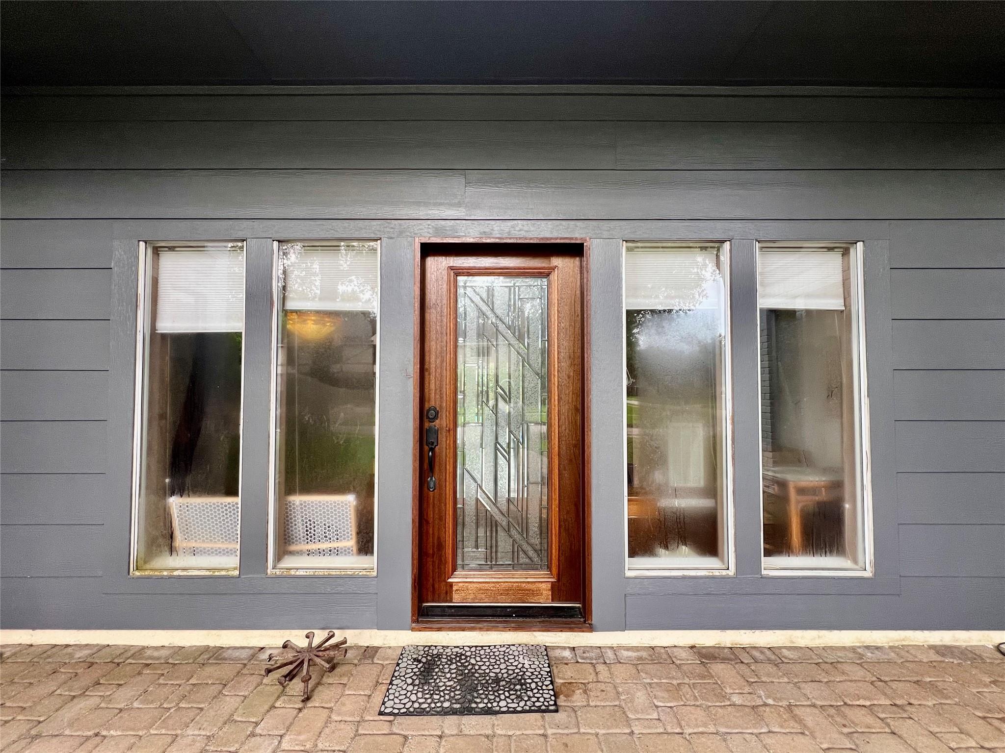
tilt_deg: +2.2
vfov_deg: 89.9
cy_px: 376
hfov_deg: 106.2
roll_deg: +0.2
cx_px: 502
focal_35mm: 13
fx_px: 377
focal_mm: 1.57
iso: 80
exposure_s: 1/99
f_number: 1.8
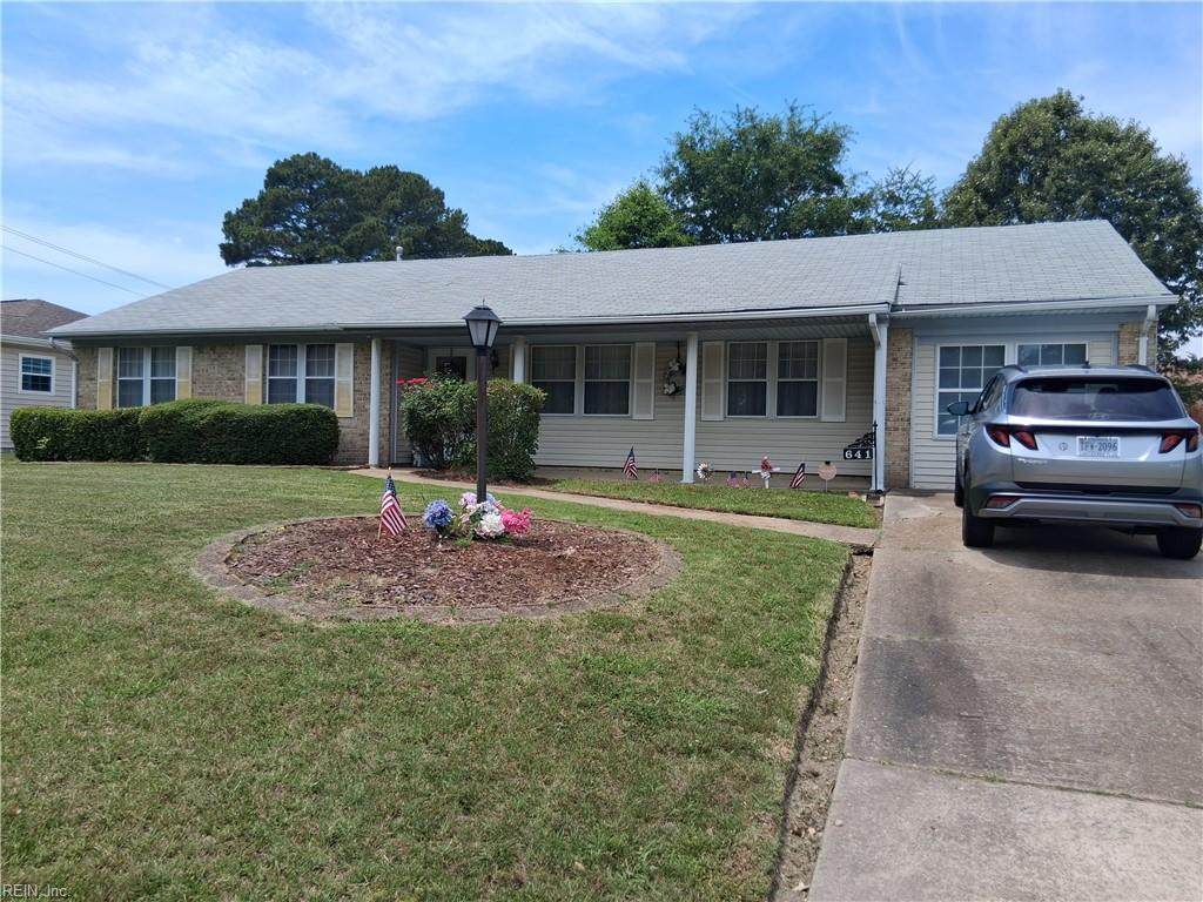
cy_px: 451
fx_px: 904
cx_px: 602
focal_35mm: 26
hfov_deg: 67.3
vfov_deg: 53.1
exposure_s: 1/559
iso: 25
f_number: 1.8
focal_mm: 3.98
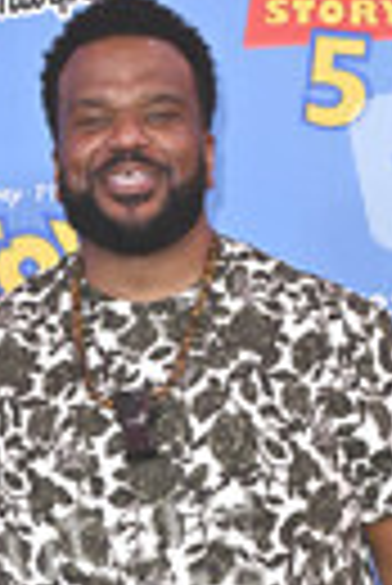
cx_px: 171
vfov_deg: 15.3
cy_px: 819
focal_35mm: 126
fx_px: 2052
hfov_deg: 10.9
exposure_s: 1/250
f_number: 6.3
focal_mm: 41
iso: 1250
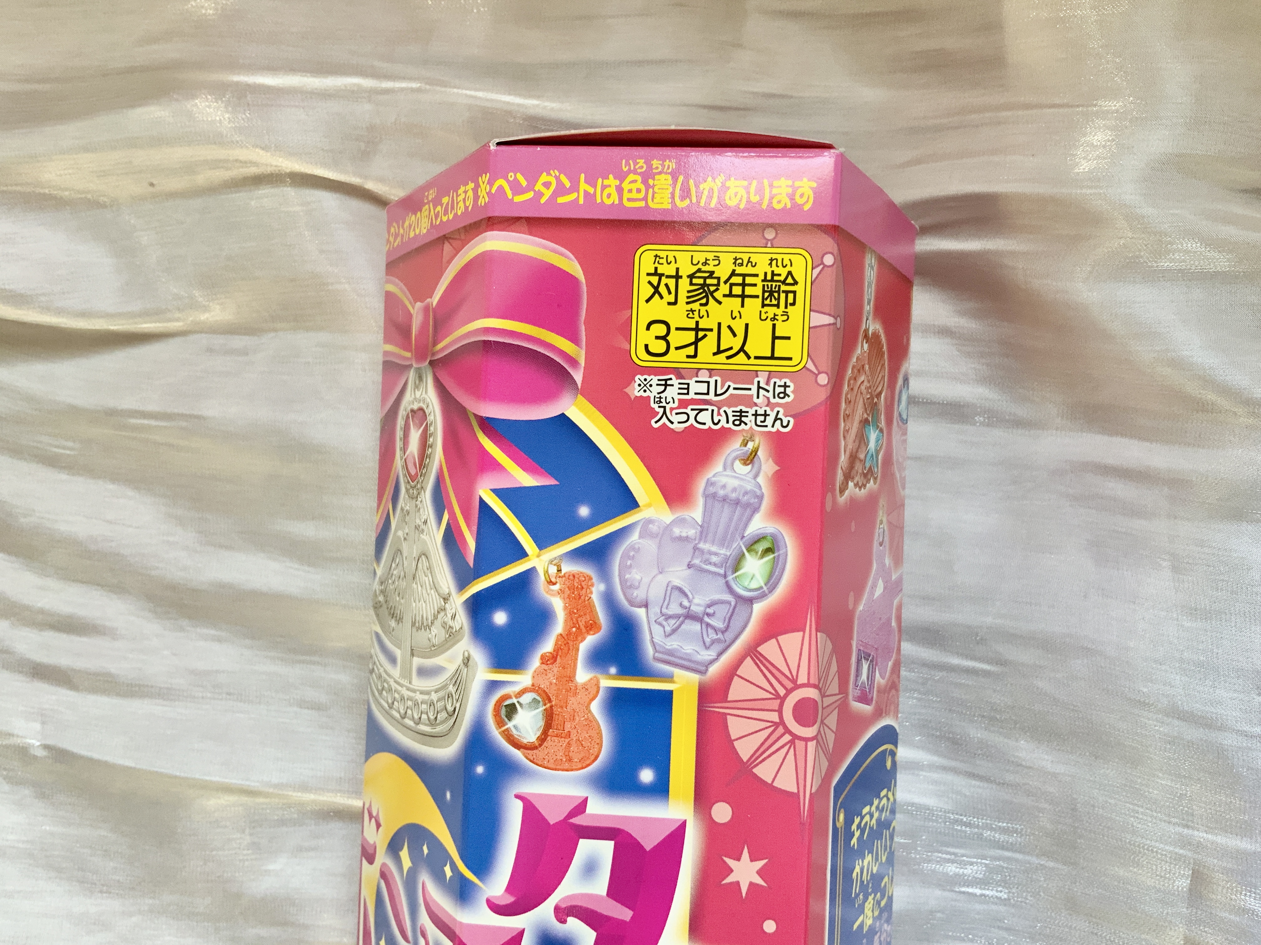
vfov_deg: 48.2
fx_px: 1056
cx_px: 630
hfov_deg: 61.7
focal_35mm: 29
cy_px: 472
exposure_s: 1/68
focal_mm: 3
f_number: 1.8
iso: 64
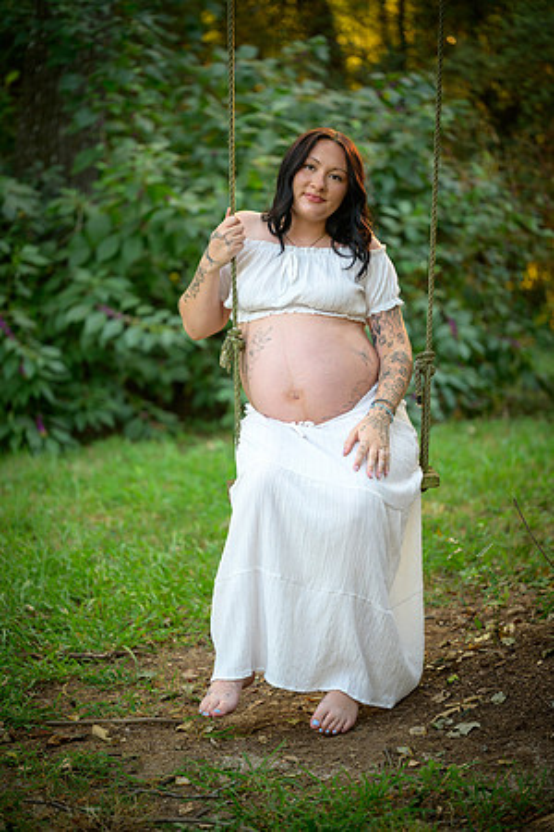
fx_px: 2424
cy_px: 416
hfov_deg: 13.0
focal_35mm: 105
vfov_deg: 19.5
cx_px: 277
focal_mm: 105
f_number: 2.8
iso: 800
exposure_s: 1/125
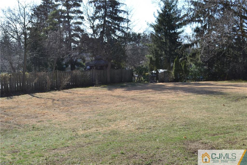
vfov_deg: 34.2
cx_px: 124
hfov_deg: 49.6
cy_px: 82
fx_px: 267
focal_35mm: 39
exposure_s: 1/200
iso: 100
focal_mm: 26
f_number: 7.1
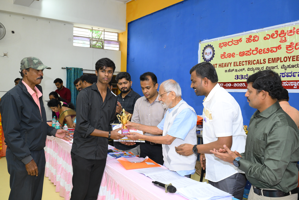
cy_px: 100
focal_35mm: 34
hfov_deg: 56.5
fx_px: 278
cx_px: 150
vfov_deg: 39.4
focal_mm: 33.5
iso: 2500
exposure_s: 1/160
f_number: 9
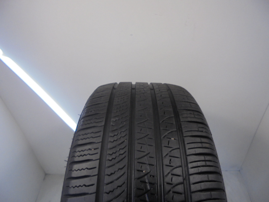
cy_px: 101
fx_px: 202
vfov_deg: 53.1
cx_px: 134
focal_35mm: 26
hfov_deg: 67.3
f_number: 3.5
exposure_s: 1/40
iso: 100
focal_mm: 4.6
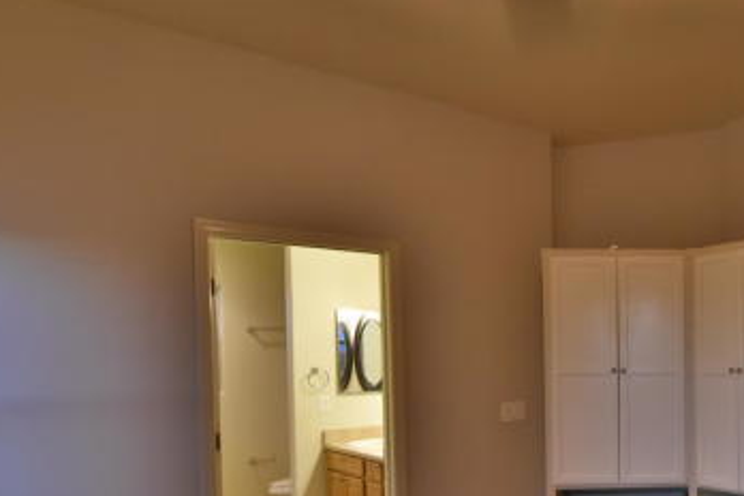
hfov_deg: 52.2
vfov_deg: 41.2
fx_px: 641
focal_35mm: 31
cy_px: 368
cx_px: 685
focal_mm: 10
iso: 2000
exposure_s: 1/40
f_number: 4.8
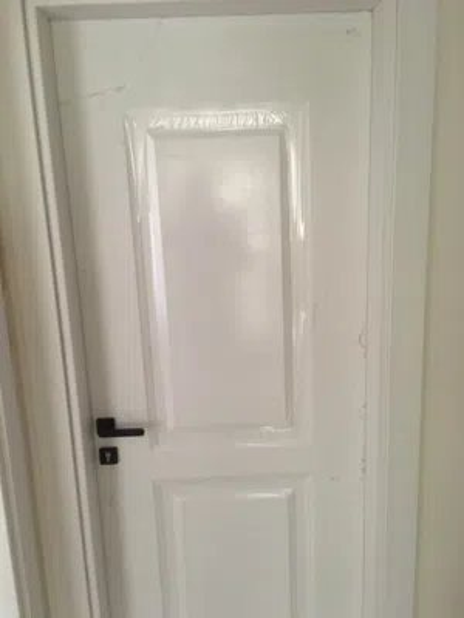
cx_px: 232
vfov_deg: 61.7
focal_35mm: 29
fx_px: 518
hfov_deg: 48.2
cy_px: 309
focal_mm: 4.15
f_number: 2.2
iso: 250
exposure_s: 1/17
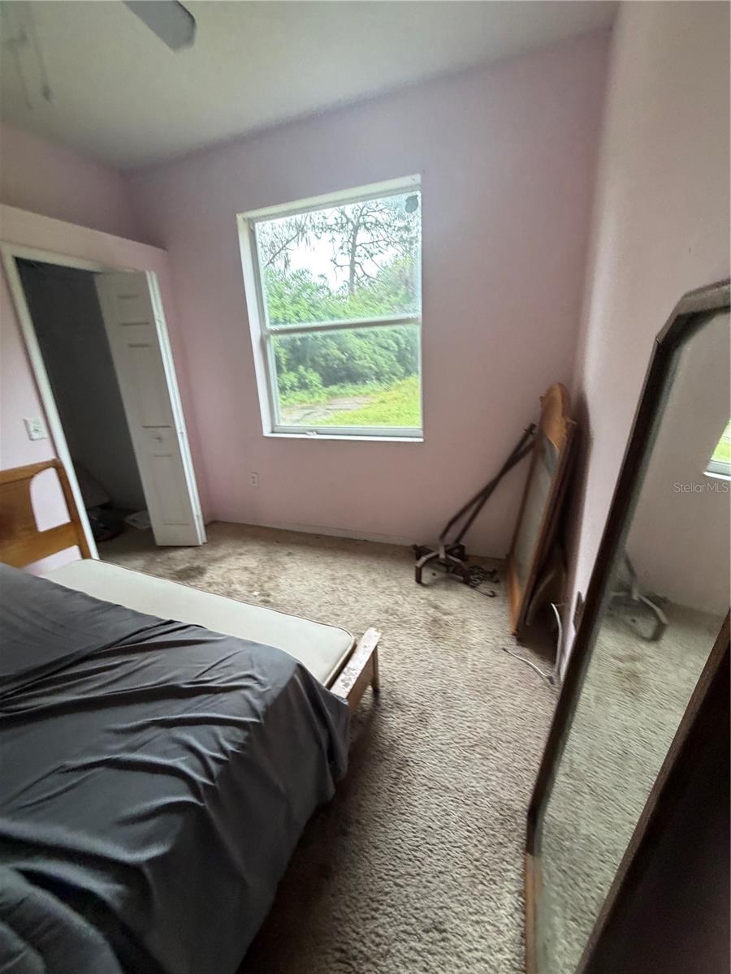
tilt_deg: -15.7
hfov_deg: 85.7
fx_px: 394
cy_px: 487
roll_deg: +4.1
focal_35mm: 14
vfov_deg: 102.1
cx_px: 366
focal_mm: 2.22
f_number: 2.2
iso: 320
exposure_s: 1/79
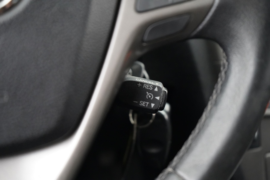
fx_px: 345
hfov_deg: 42.7
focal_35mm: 46
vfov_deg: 29.2
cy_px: 90
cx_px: 135
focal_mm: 46
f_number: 4.5
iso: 12800
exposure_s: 1/40
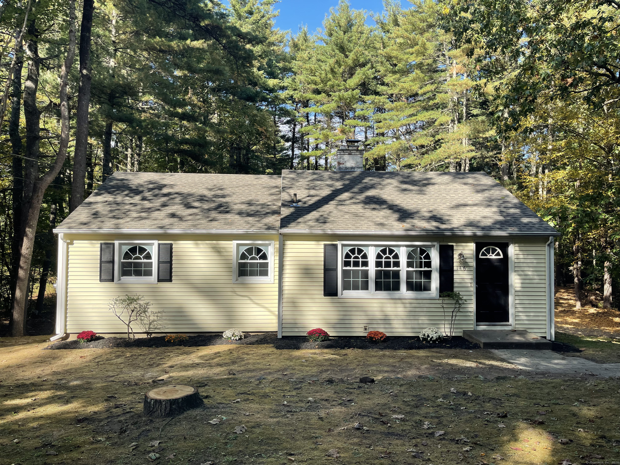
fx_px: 448
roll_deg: -0.5
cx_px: 310
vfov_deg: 54.9
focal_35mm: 25
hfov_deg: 69.4
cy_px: 232
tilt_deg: +0.6
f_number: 1.6
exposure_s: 1/1294
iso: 32
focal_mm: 5.1
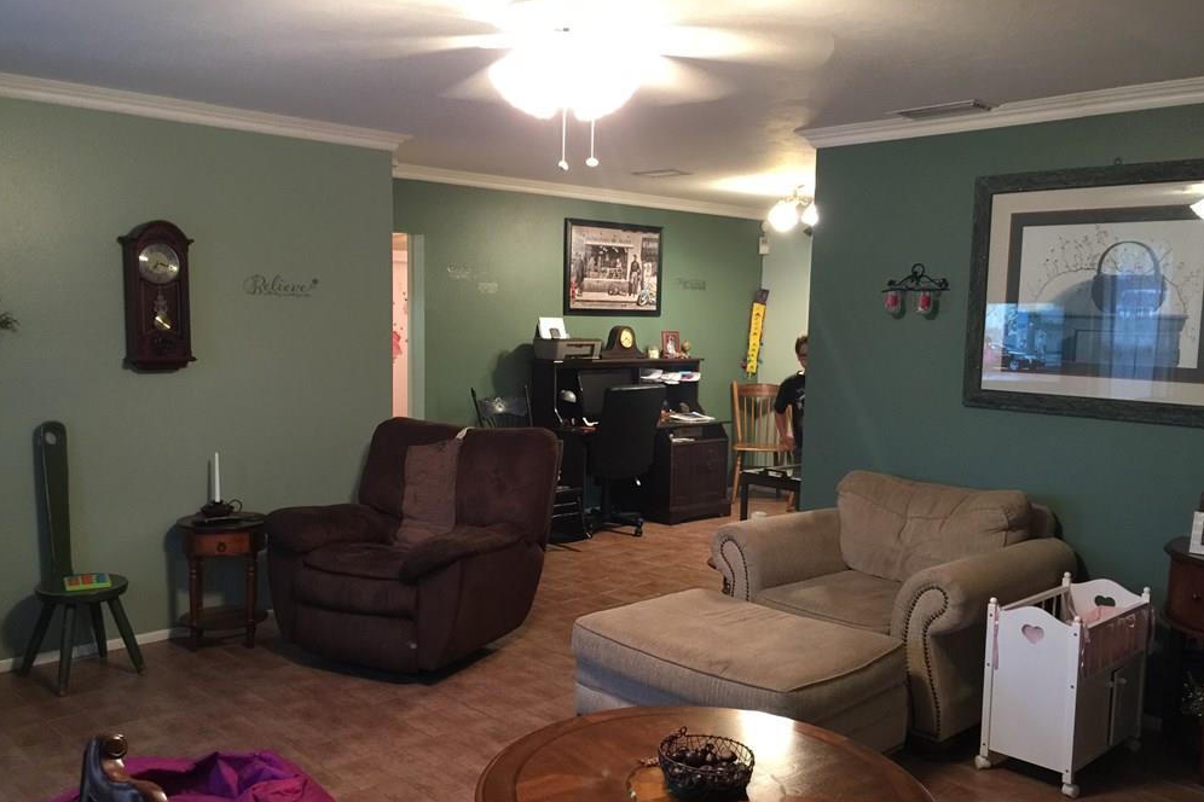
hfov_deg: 60.3
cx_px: 602
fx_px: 1037
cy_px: 436
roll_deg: -1.3
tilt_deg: -6.5
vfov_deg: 42.3
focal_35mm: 31
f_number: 2.2
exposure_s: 1/8
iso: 125
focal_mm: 4.15
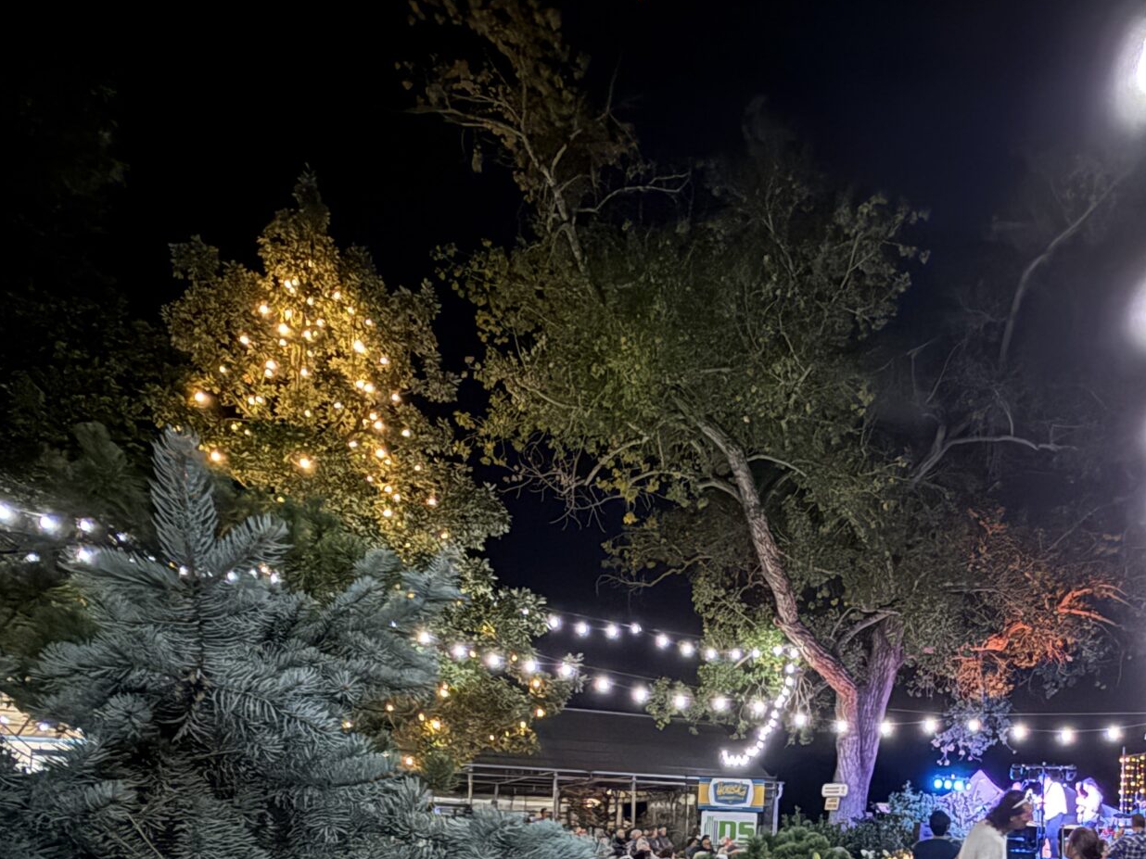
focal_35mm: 29
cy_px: 824
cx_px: 770
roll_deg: -1.8
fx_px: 960
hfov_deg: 60.1
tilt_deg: +0.5
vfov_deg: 42.7
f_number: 2.2
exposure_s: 1/10
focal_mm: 2.22
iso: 1600
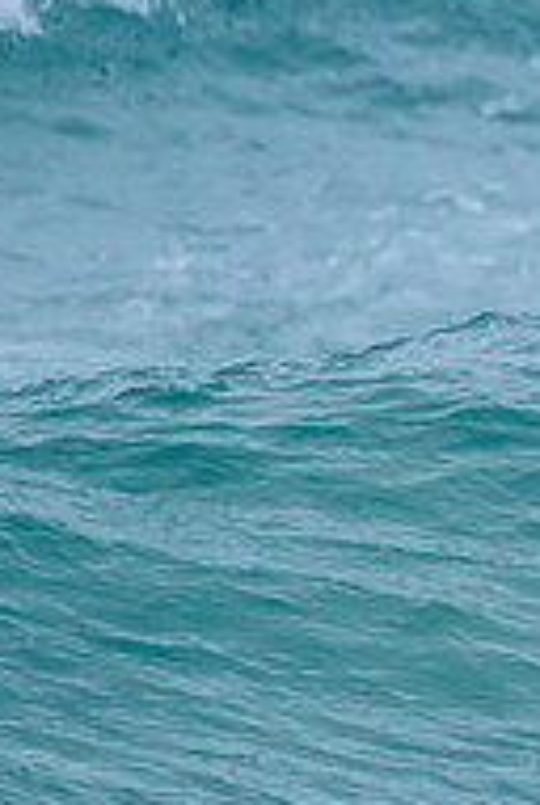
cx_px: 1398
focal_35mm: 1902
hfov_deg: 0.7
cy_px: 507
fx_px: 42637
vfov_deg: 1.1
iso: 800
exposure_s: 1/2000
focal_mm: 500
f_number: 5.6
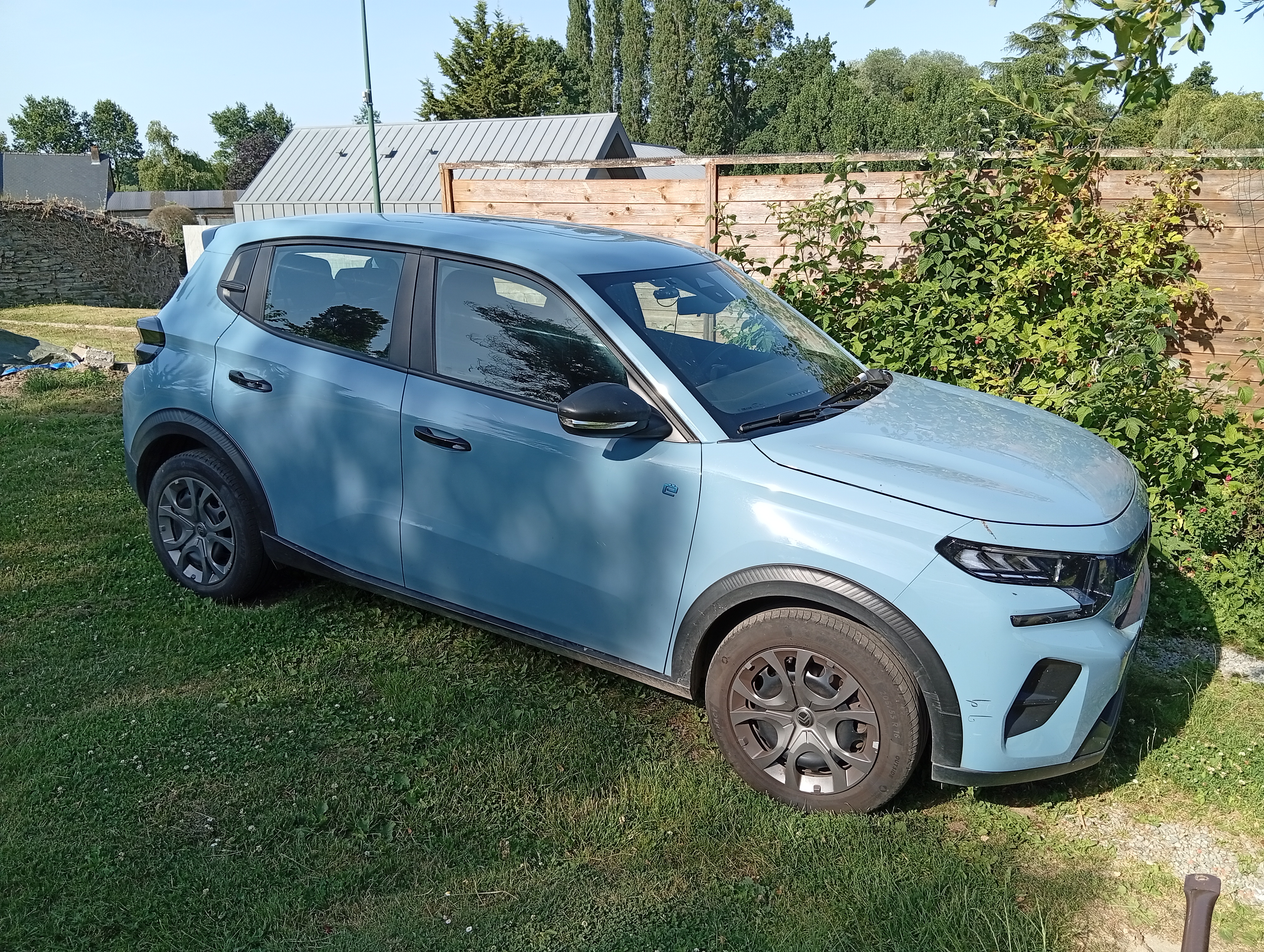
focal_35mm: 26
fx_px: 951
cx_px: 632
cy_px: 476
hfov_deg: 67.2
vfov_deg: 53.2
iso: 50
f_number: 1.8
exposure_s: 1/348
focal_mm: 3.96
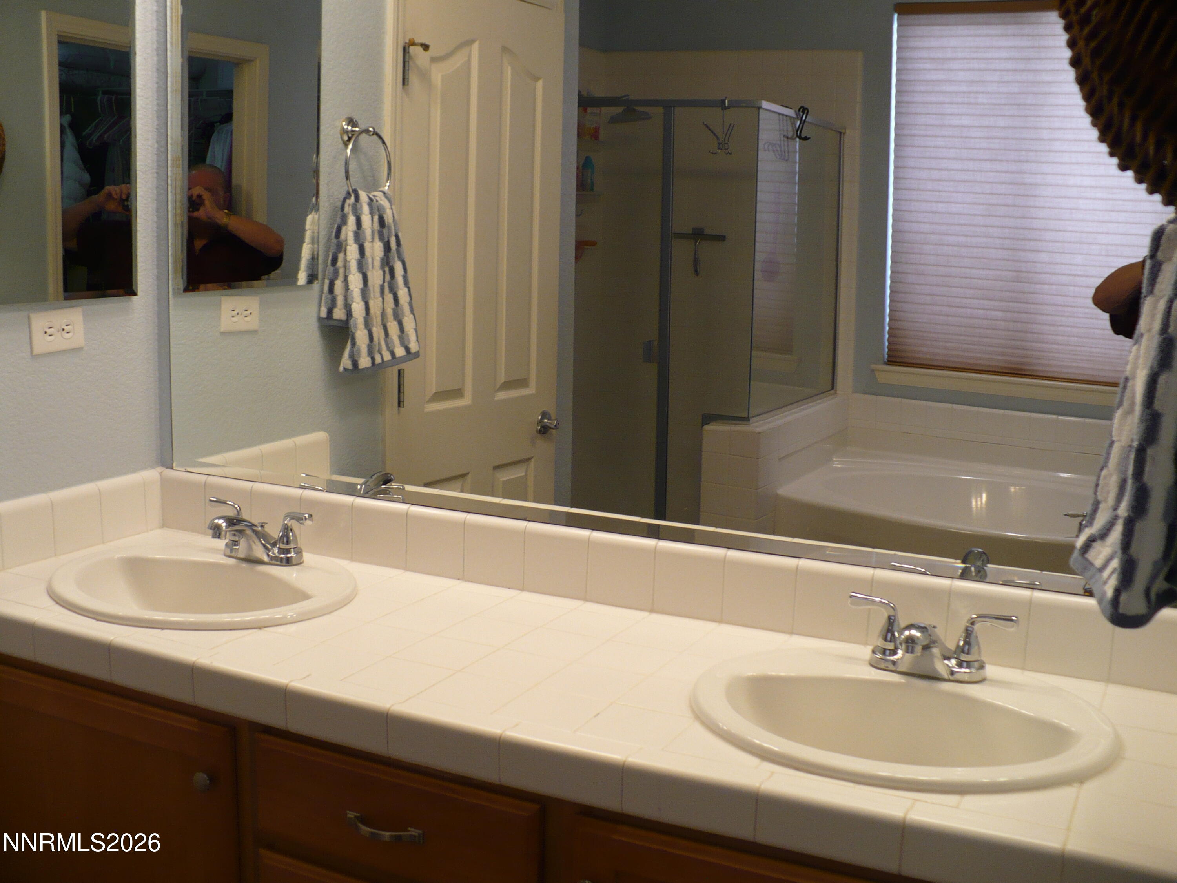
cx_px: 588
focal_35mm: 37
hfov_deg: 50.1
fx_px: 1258
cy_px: 442
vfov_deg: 38.7
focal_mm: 6.1
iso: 100
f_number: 2.8
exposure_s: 1/30
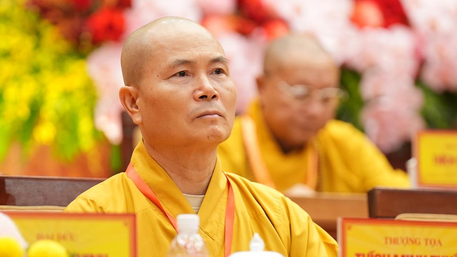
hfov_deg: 6.8
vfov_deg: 3.8
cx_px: 228
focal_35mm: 318
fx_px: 3853
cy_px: 143
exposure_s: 1/125
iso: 1250
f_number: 2.8
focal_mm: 173
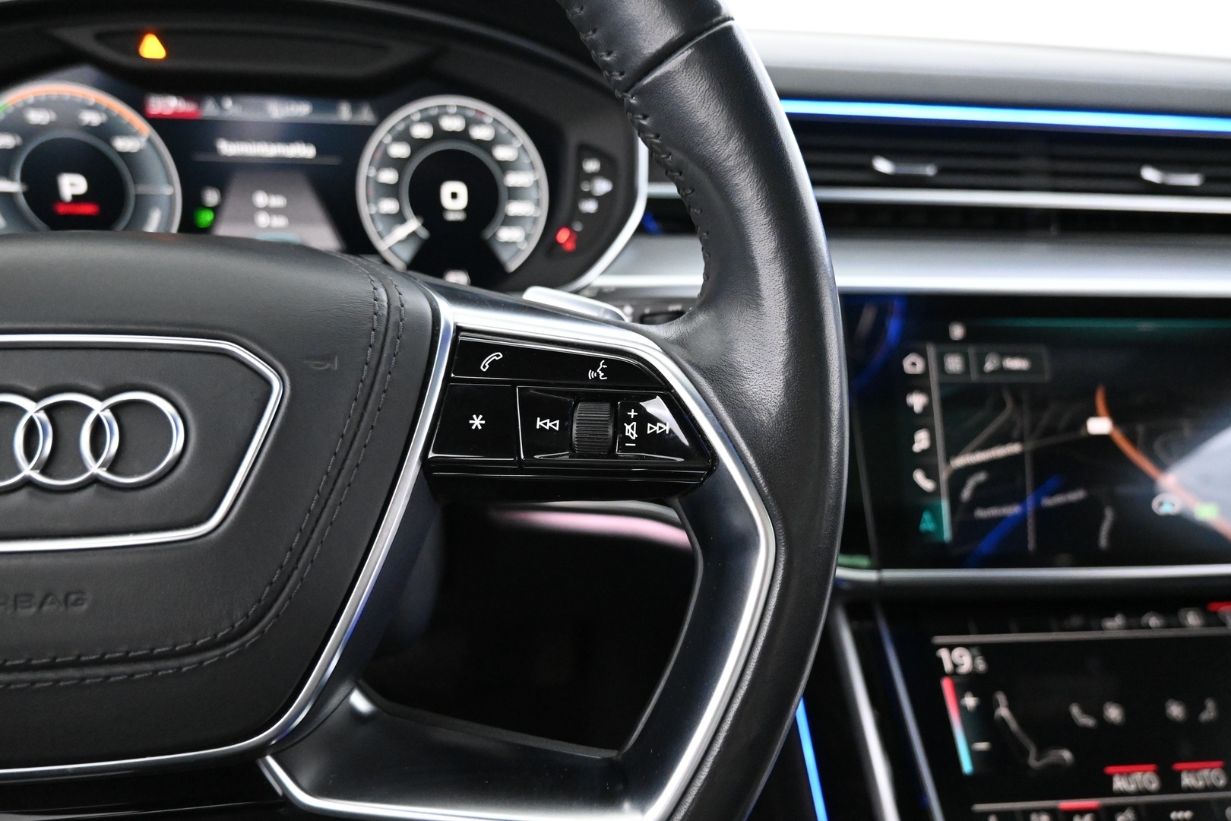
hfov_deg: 73.7
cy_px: 410
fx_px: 821
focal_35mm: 24
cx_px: 616
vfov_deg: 53.1
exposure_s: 1/25
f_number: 3.5
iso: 6400
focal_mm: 16
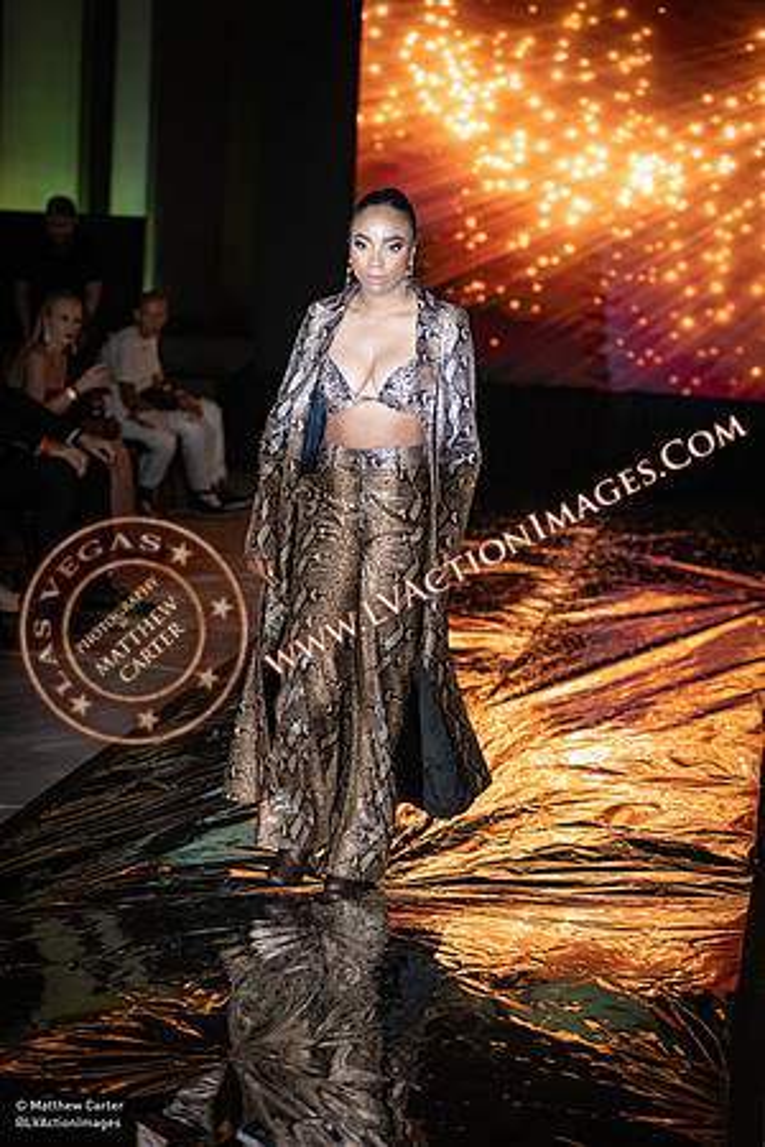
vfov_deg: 25.4
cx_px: 382
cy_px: 574
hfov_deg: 17.1
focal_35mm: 80
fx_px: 2550
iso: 1600
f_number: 2.8
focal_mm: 80
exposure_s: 1/400
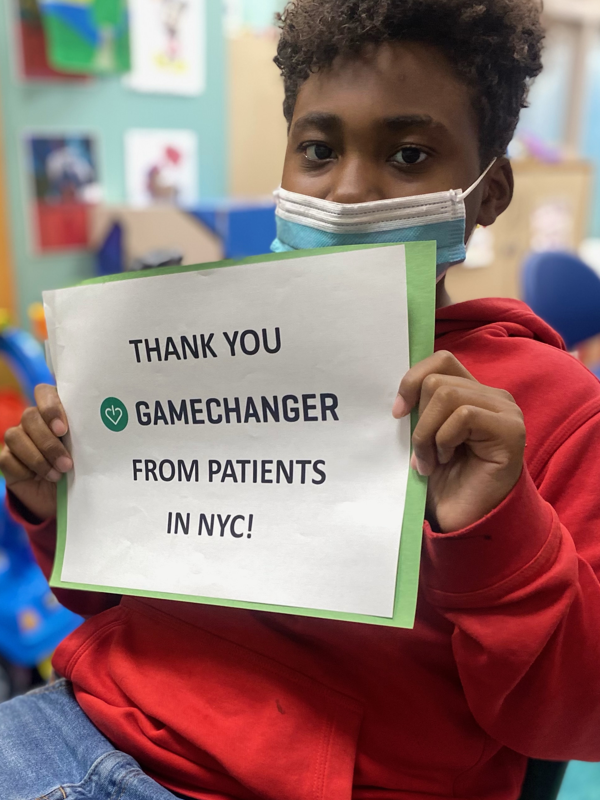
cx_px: 216
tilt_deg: -21.6
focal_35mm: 41
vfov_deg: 44.7
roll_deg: +0.9
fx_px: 947
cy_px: 565
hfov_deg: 34.9
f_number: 1.8
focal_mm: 4.25
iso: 200
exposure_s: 1/60
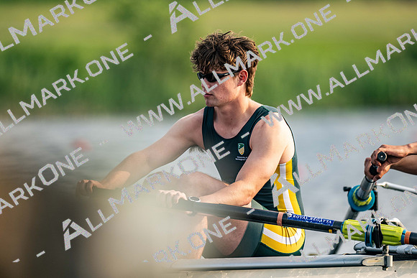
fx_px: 6951
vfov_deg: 2.3
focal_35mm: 600
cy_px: 139
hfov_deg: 3.4
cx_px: 208
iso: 400
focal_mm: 600
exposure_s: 1/2500
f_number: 4
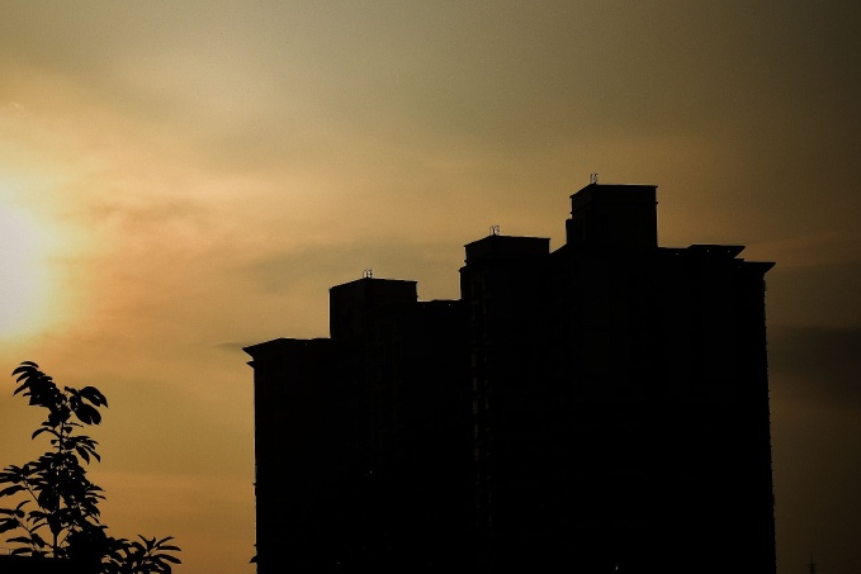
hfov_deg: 12.9
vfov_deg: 8.6
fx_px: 3803
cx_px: 221
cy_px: 95
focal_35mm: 159
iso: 100
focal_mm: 60
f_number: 8
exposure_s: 1/1000
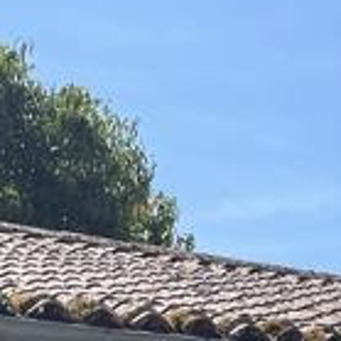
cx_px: 530
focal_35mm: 132
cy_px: 704
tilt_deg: -4.1
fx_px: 1471
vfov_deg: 11.7
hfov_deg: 12.5
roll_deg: +0.6
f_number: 1.6
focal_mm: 5.1
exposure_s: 1/2825
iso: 50
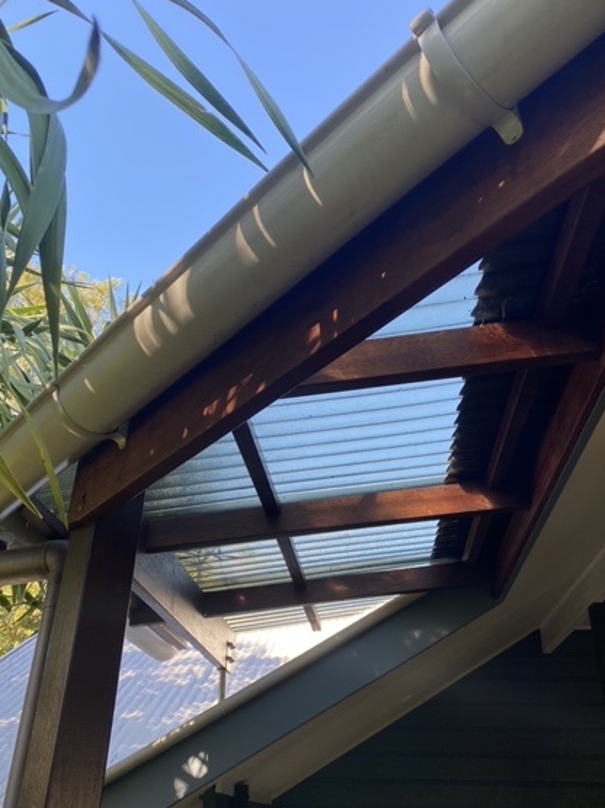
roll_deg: -0.8
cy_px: 402
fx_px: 699
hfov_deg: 46.8
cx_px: 297
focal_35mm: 30
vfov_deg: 60.0
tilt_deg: +29.4
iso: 32
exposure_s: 1/158
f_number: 1.8
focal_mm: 4.25
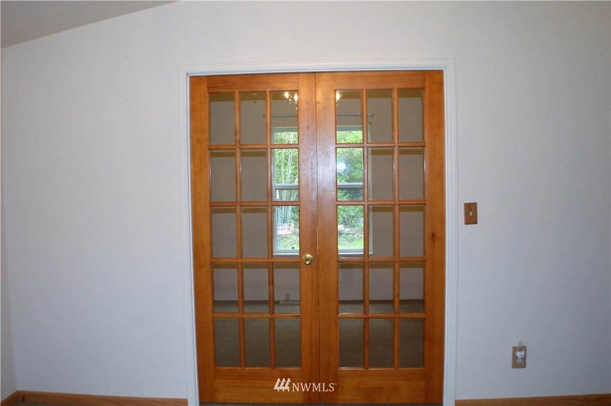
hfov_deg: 46.4
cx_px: 306
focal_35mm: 42
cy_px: 203
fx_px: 712
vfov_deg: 31.8
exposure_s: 1/30
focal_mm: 28
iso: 360
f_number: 4.2
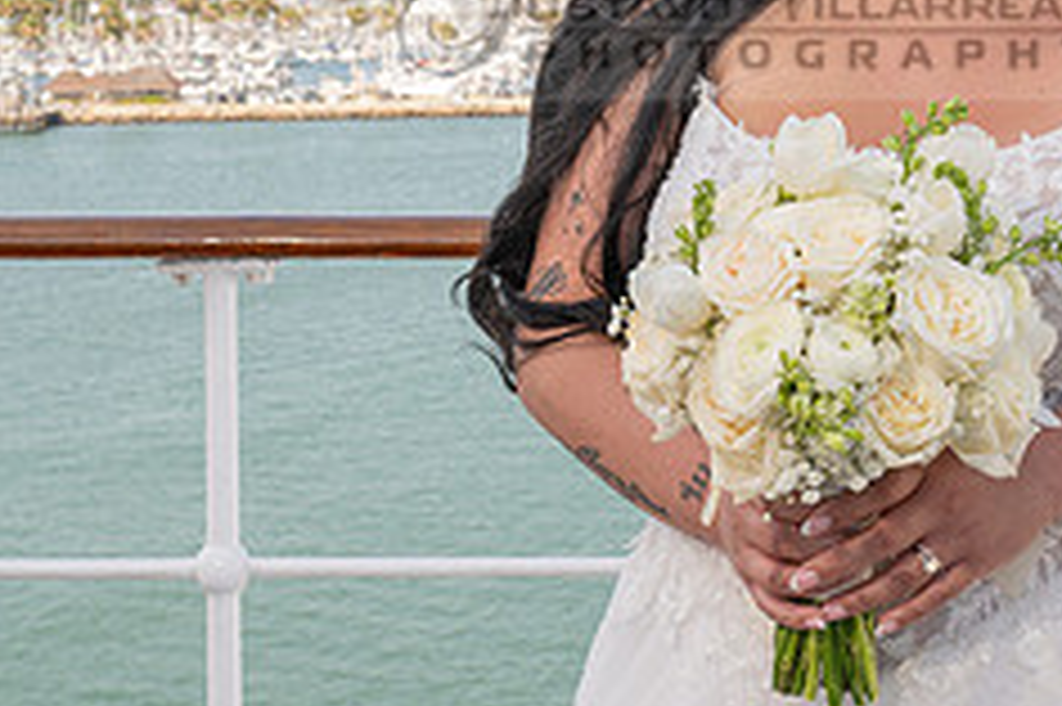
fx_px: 2830
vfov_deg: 14.0
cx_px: 752
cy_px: -7
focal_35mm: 96
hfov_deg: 21.1
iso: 200
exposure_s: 1/200
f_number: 9
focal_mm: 39
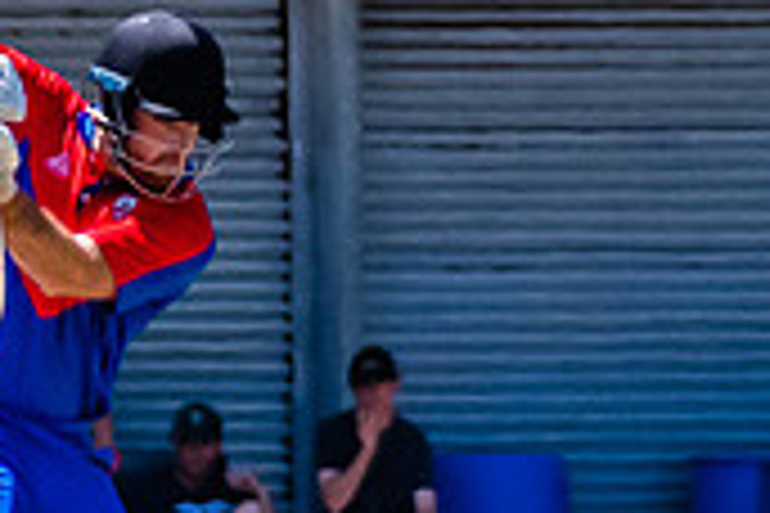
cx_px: -116
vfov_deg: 0.6
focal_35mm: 2219
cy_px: 448
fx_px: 47458
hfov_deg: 0.9
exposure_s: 1/2000
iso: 640
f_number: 8
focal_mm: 240
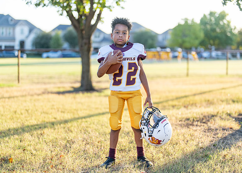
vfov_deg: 24.4
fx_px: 400
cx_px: 127
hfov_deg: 33.6
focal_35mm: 58
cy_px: 91
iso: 100
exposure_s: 1/1000
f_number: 1.2
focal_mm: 50
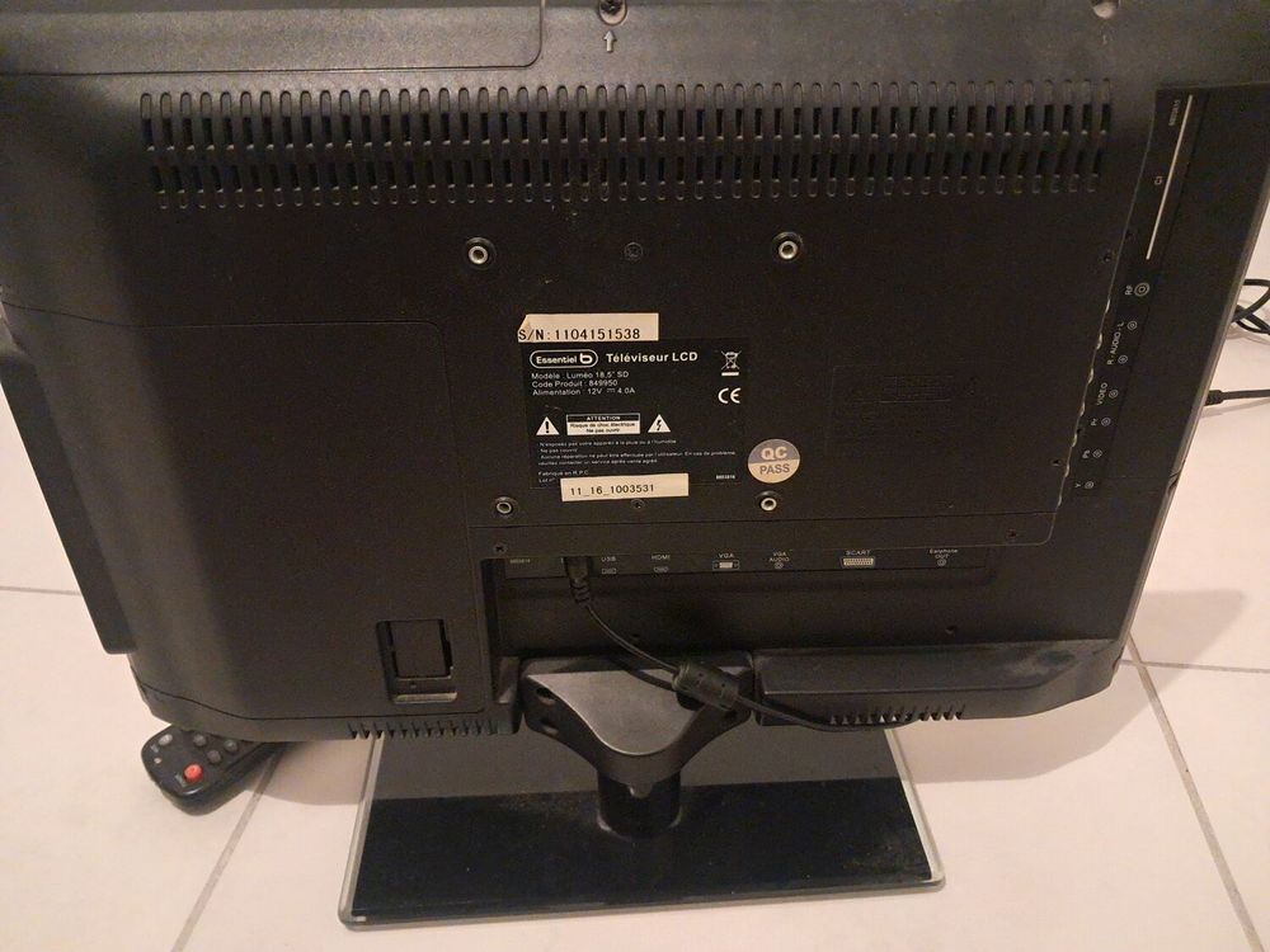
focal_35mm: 27
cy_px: 476
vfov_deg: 51.4
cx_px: 635
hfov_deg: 65.3
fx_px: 991
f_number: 1.8
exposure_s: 1/11
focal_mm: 4
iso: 1250
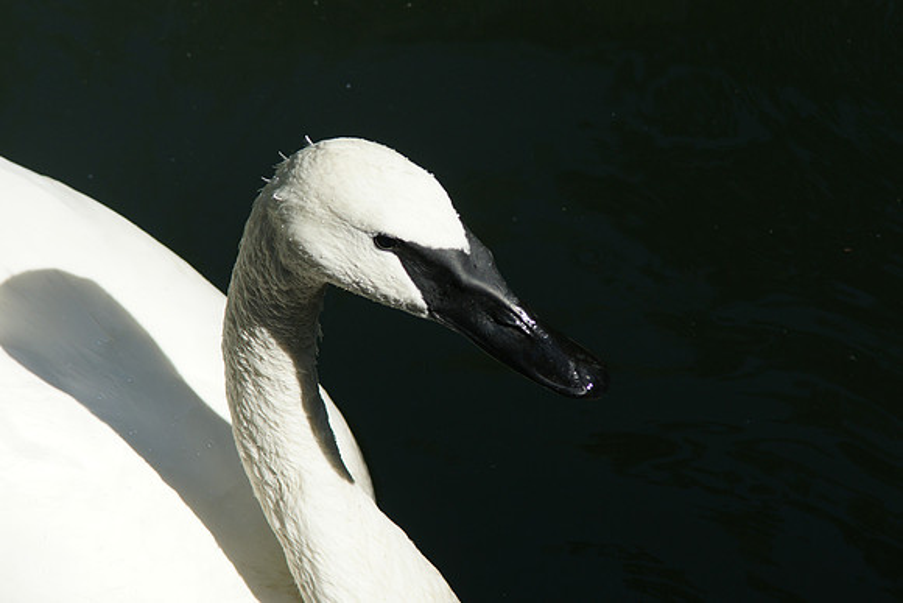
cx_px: 452
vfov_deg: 5.1
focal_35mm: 270
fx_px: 6774
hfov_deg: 7.6
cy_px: 302
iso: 200
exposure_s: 1/500
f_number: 8
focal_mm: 180
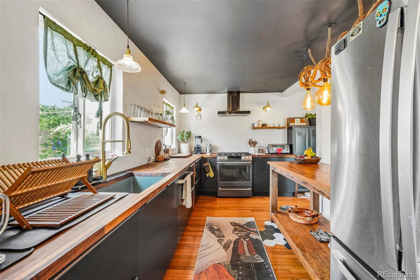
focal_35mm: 15
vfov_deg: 77.3
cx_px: 210
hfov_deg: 100.4
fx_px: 175
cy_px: 140
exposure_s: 1/6
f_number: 8
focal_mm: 10
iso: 800
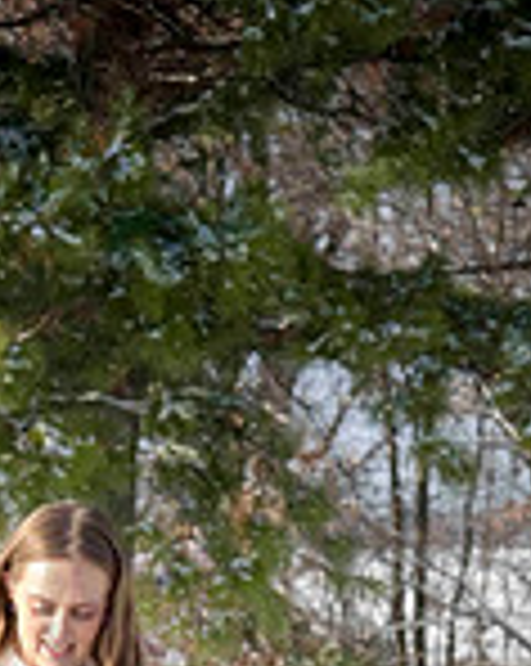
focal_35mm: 200
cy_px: 1004
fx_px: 3937
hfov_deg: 7.7
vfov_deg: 9.4
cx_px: 162
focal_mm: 70
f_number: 8
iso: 800
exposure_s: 1/800
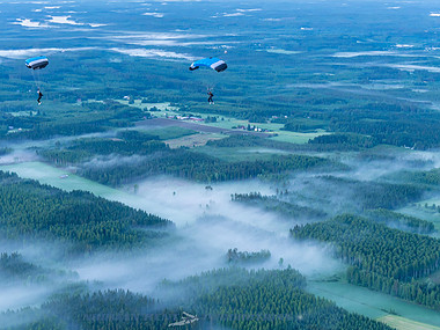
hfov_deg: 27.4
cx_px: 198
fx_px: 902
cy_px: 137
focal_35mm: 71
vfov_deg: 20.7
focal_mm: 46
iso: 1000
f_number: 2.8
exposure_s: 1/2000
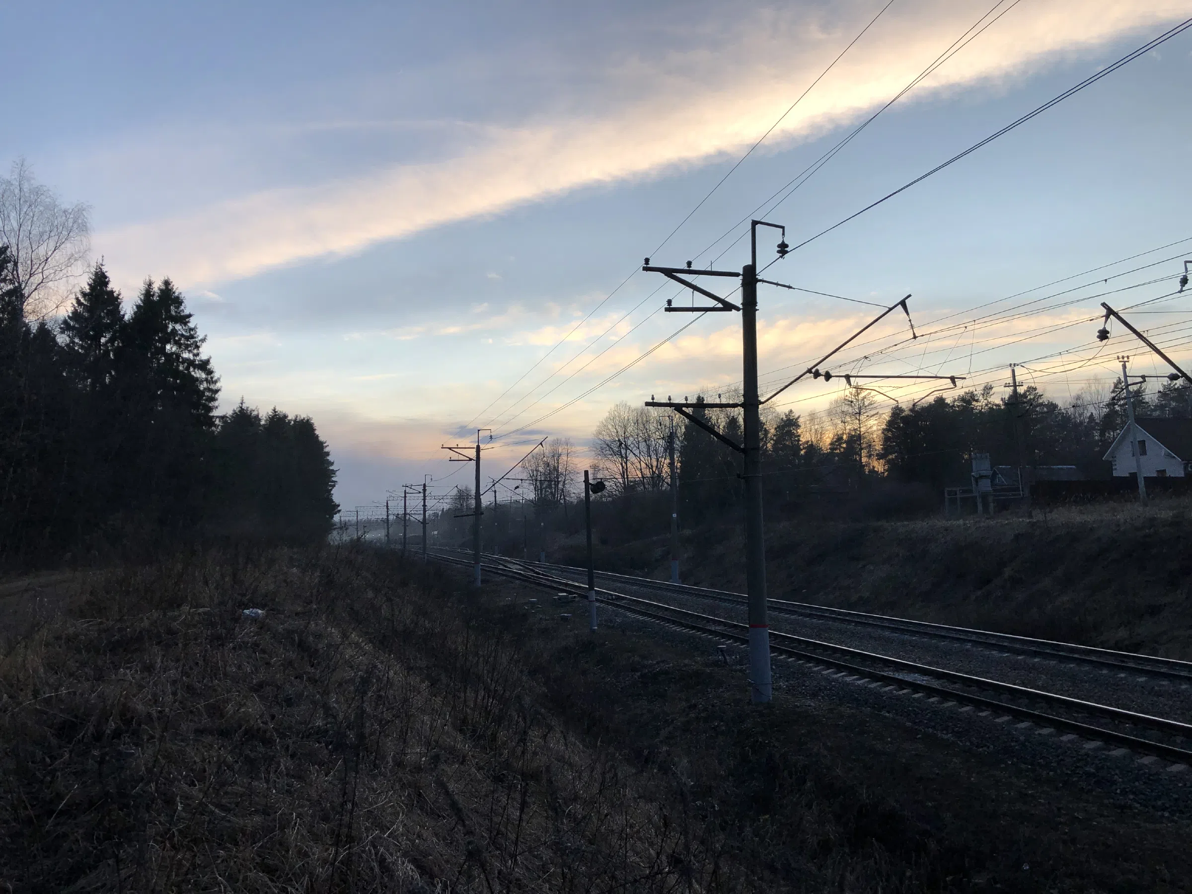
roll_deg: +0.7
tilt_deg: +6.3
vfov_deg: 49.7
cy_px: 447
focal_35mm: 28
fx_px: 964
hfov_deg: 63.4
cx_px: 596
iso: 20
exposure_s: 1/245
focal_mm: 4
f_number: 1.8
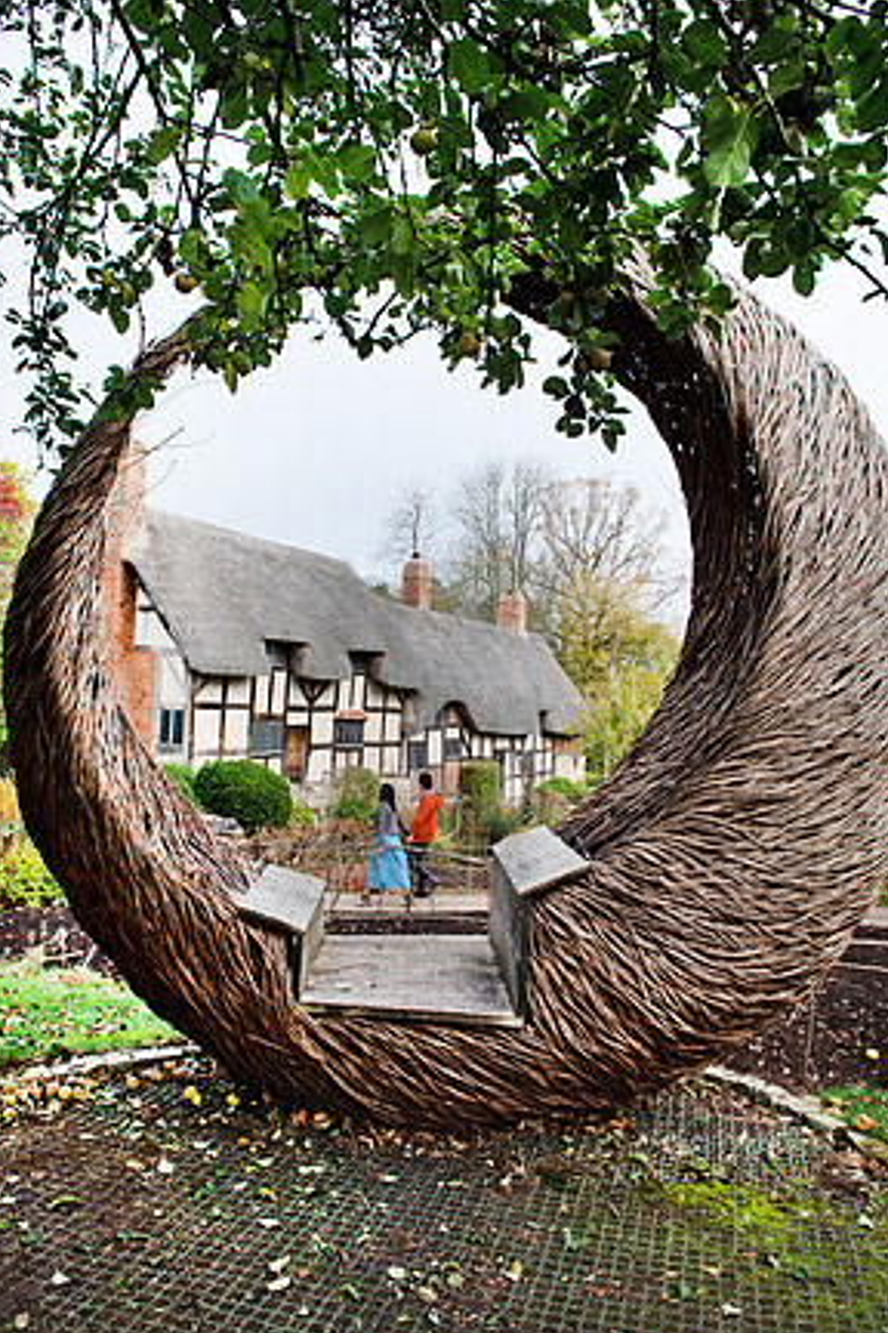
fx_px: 925
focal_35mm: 25
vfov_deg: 71.5
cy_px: 663
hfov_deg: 51.3
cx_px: 432
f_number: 6.3
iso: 320
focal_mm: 24
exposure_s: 1/250
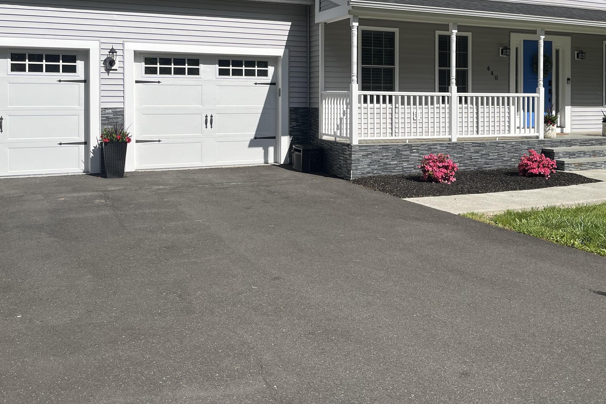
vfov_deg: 35.1
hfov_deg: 51.5
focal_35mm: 37
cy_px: 99
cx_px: 370
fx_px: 623
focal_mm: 5.1
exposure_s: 1/6173
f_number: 1.6
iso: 50
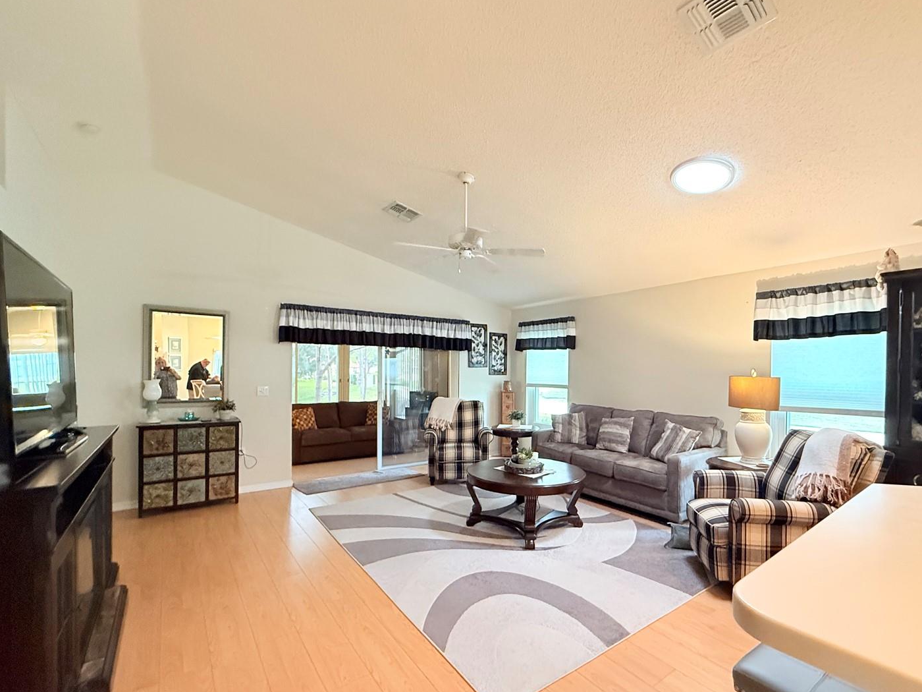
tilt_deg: +0.2
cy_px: 376
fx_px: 426
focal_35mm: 16
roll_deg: -1.0
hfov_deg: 94.4
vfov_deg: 77.9
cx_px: 491
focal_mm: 2.22
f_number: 2.2
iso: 640
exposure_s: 1/60
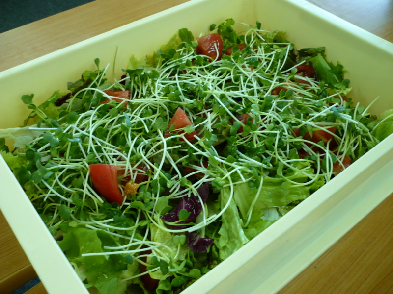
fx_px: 397
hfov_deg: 52.6
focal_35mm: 35
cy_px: 147
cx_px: 196
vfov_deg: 40.7
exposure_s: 1/30
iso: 125
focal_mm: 5.8
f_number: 2.8
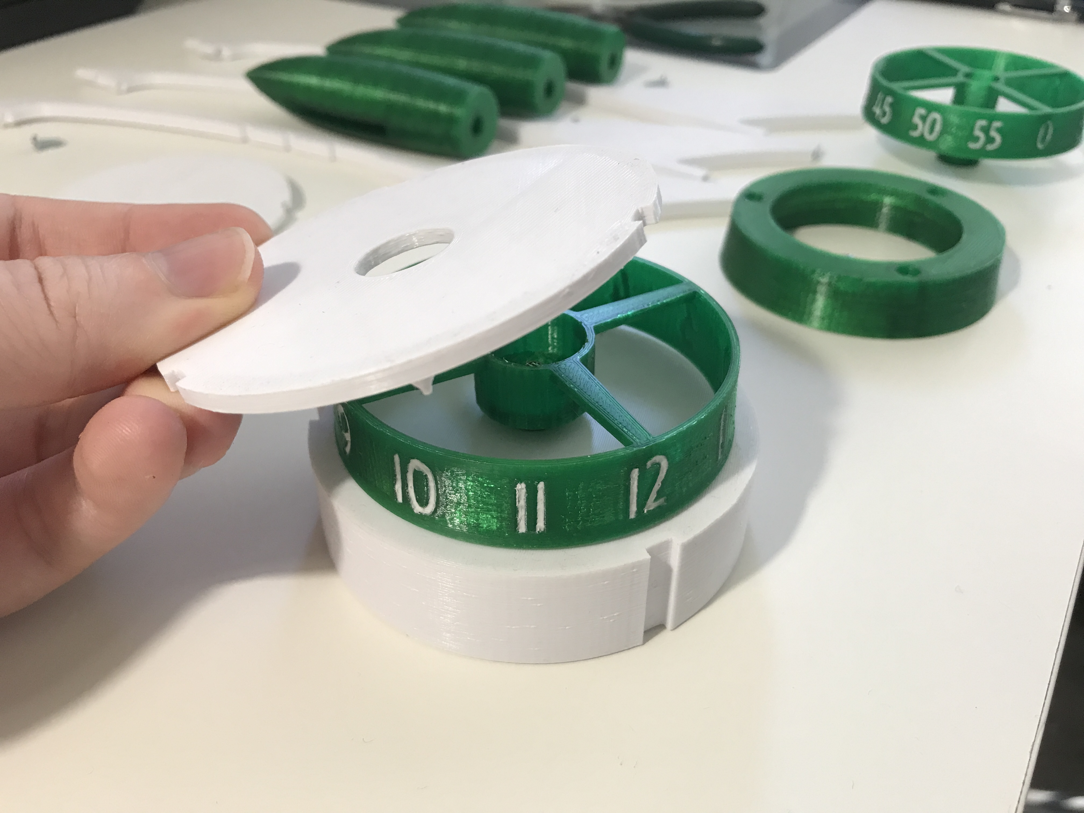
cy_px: 406
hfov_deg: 63.4
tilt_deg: -37.4
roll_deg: +0.8
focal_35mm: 28
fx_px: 877
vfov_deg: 49.7
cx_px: 542
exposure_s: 1/30
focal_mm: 3.99
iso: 32
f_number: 1.8
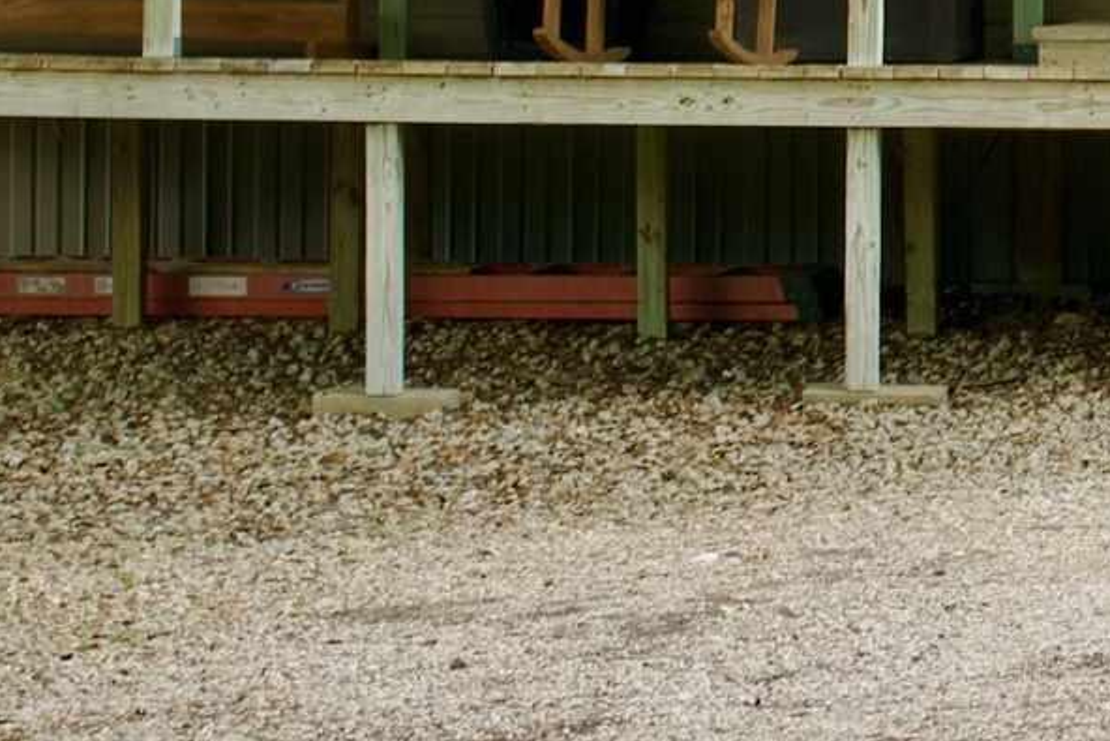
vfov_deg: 5.5
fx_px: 7679
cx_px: 1852
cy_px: -8
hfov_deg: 8.0
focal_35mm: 249
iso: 160
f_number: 5
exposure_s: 1/160
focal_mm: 48
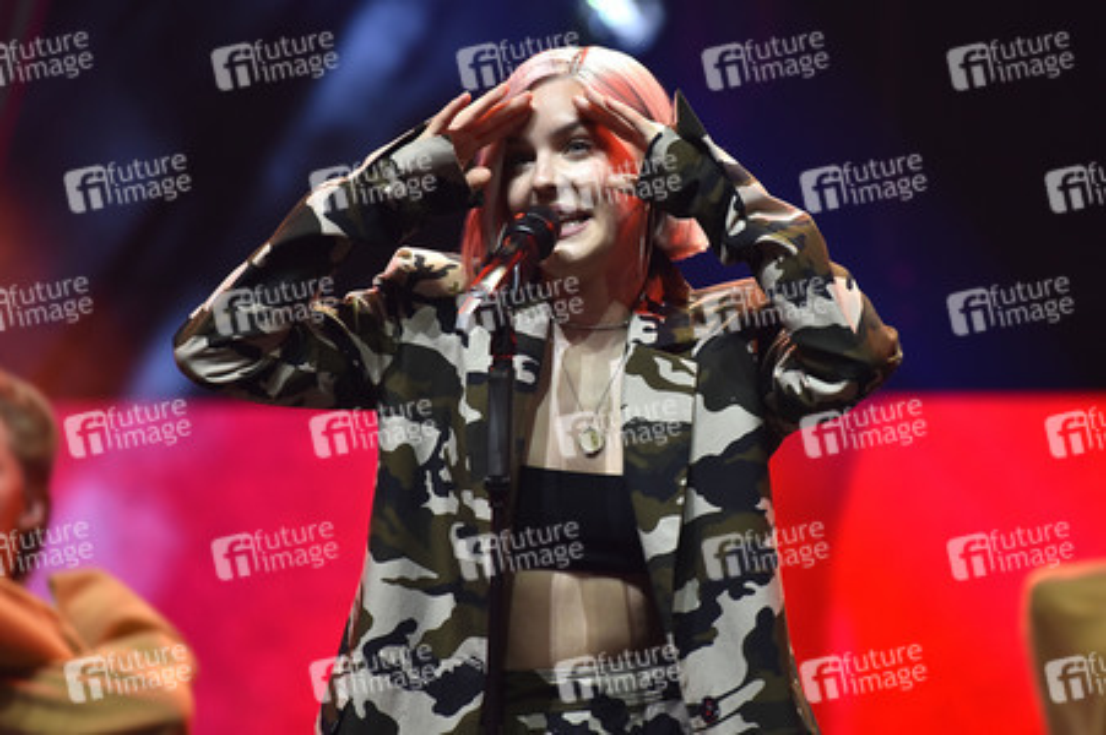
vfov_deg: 2.7
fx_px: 15349
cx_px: 553
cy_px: 368
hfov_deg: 4.1
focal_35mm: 500
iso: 1600
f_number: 6.3
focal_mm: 500
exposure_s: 1/160
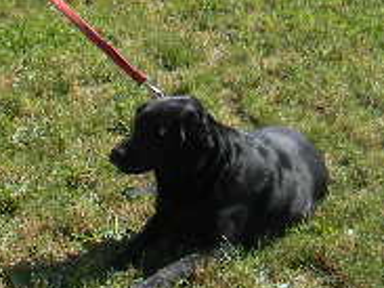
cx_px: -189
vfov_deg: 11.1
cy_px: -187
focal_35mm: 126
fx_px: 1397
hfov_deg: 14.6
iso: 80
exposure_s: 1/492
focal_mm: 6.4
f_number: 3.7
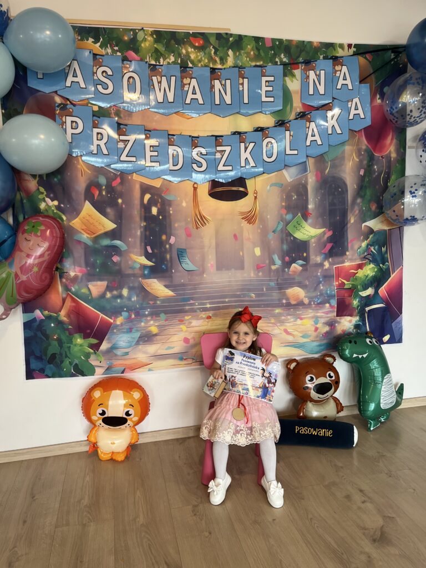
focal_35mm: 26
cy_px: 284
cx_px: 213
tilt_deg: -7.3
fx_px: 427
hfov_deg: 53.1
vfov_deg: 67.3
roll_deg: +1.9
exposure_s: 1/100
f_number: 1.6
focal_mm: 5.1
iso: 125
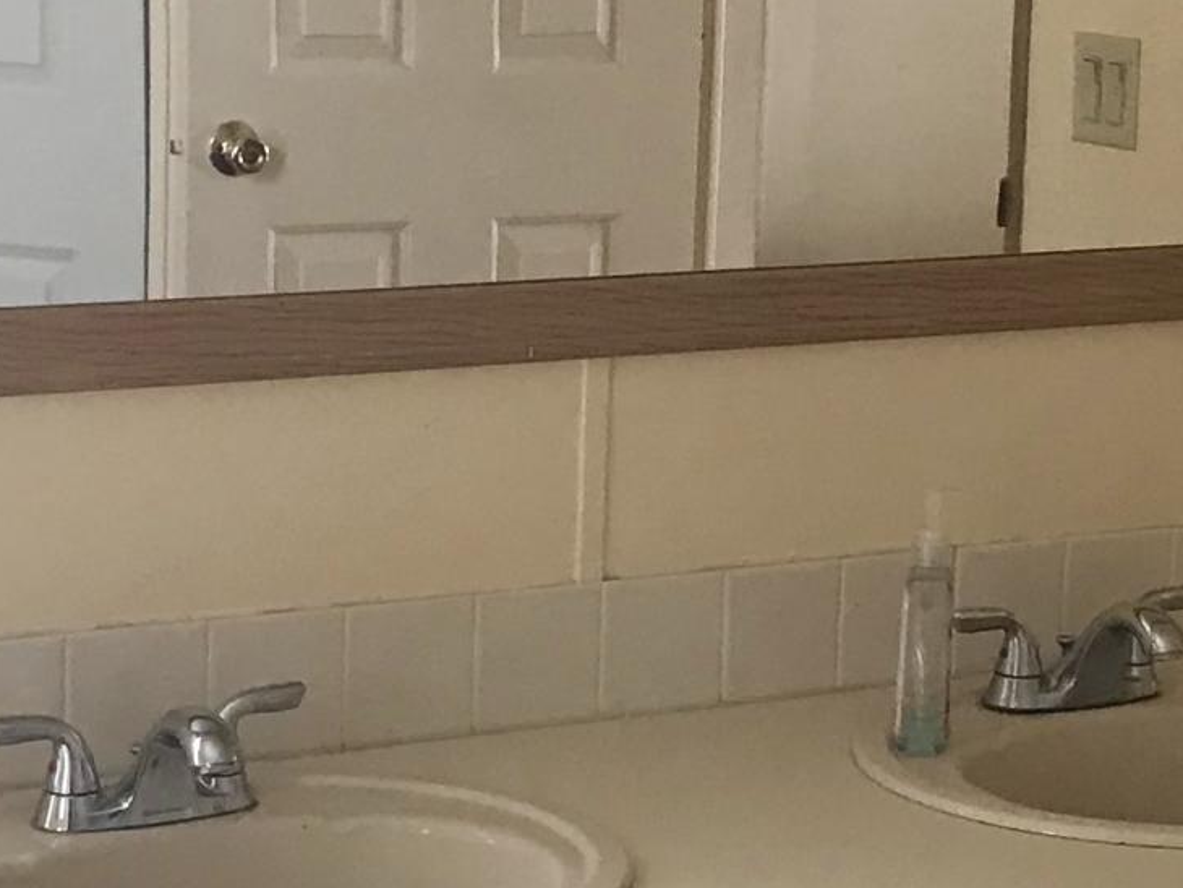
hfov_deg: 17.1
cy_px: 407
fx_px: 3931
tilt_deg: -11.0
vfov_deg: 12.9
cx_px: 736
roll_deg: -2.1
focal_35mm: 115
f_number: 1.8
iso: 40
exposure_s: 1/30
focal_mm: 3.99
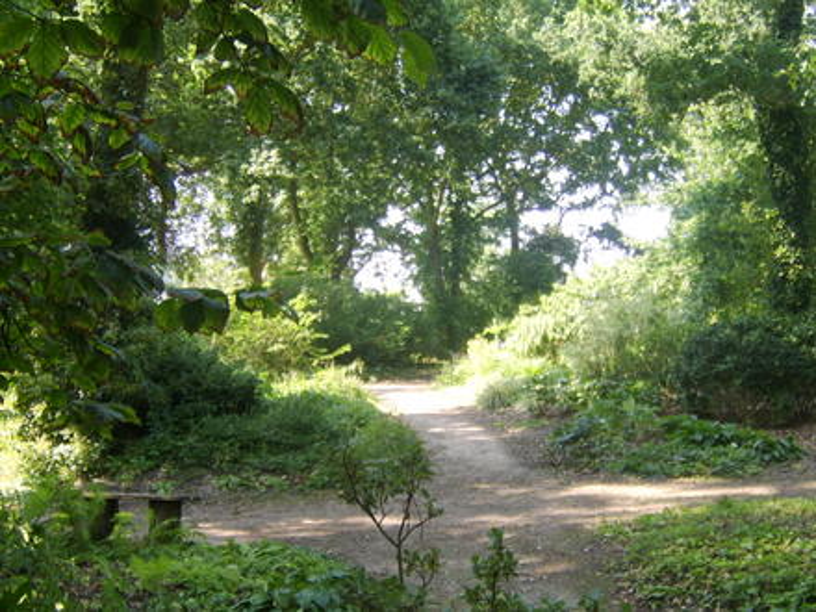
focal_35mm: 46
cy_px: 306
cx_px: 408
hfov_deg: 41.2
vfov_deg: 31.5
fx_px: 1084
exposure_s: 1/78
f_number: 3.5
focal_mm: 11.93
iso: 71
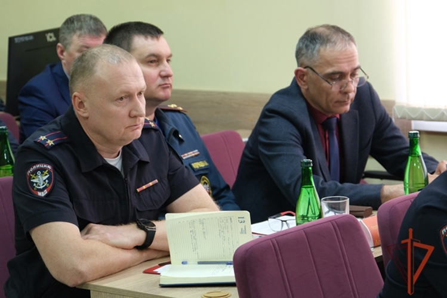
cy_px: 149
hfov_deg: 21.5
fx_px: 1180
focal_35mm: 95
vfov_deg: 14.4
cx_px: 224
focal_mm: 63
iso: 800
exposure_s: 1/75
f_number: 4
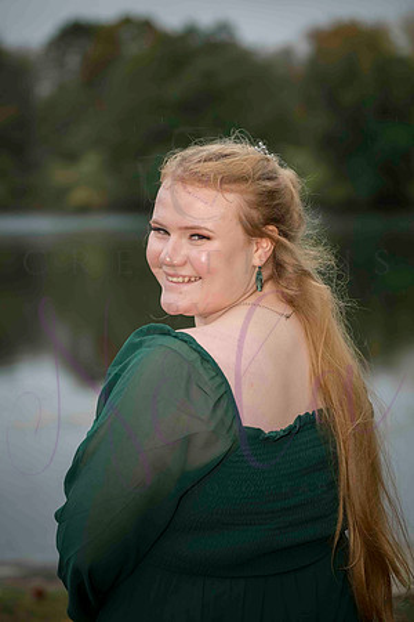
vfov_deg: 25.4
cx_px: 207
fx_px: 1380
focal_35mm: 80
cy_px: 311
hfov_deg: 17.1
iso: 1600
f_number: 3.5
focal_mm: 80
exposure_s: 1/320
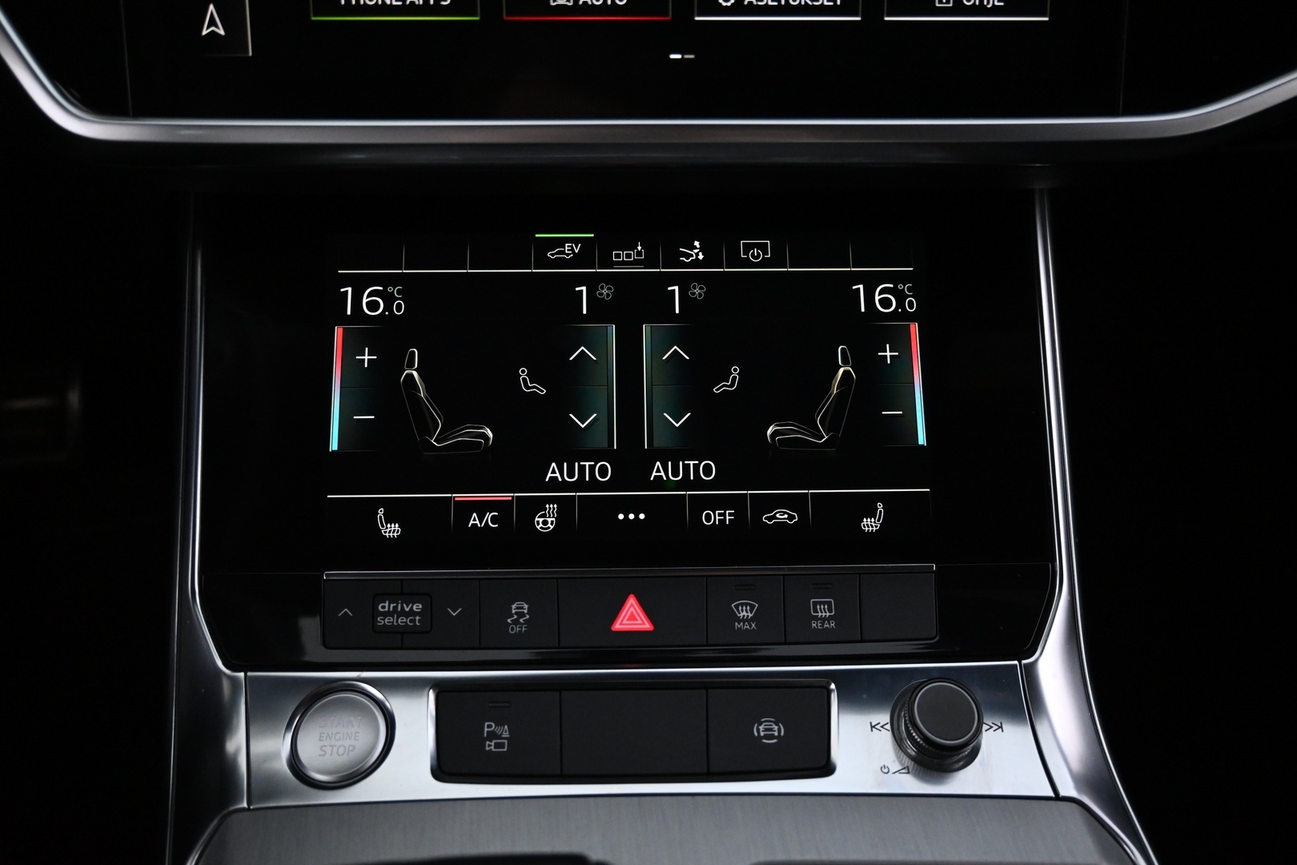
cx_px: 648
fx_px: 1081
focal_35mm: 30
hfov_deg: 61.9
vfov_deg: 43.6
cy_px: 432
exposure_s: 1/30
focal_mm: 20
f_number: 3.8
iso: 2800
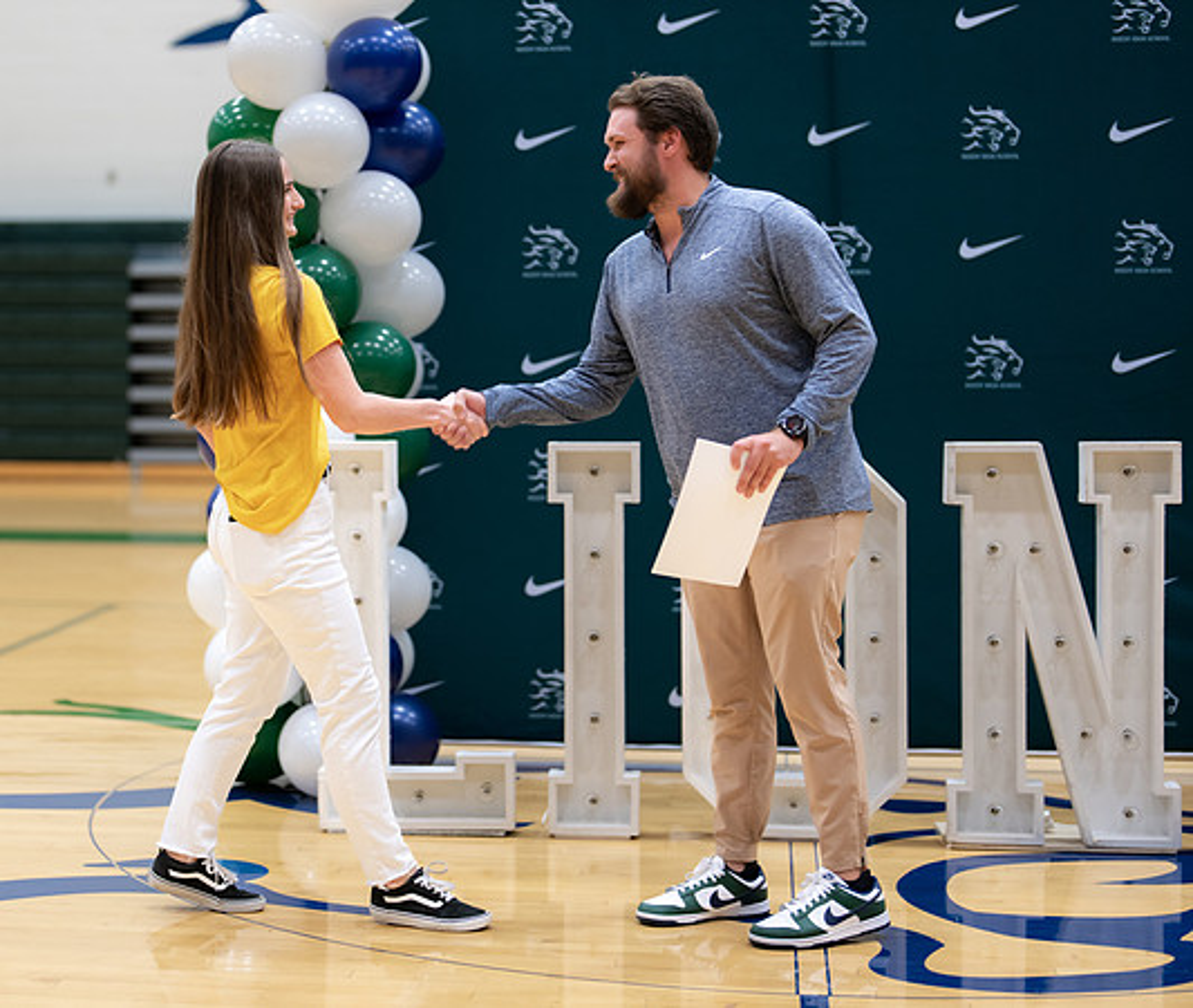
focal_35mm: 70
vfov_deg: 22.6
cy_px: 419
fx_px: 2513
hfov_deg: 26.5
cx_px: 363
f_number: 1.2
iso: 400
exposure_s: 1/320
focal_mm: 50
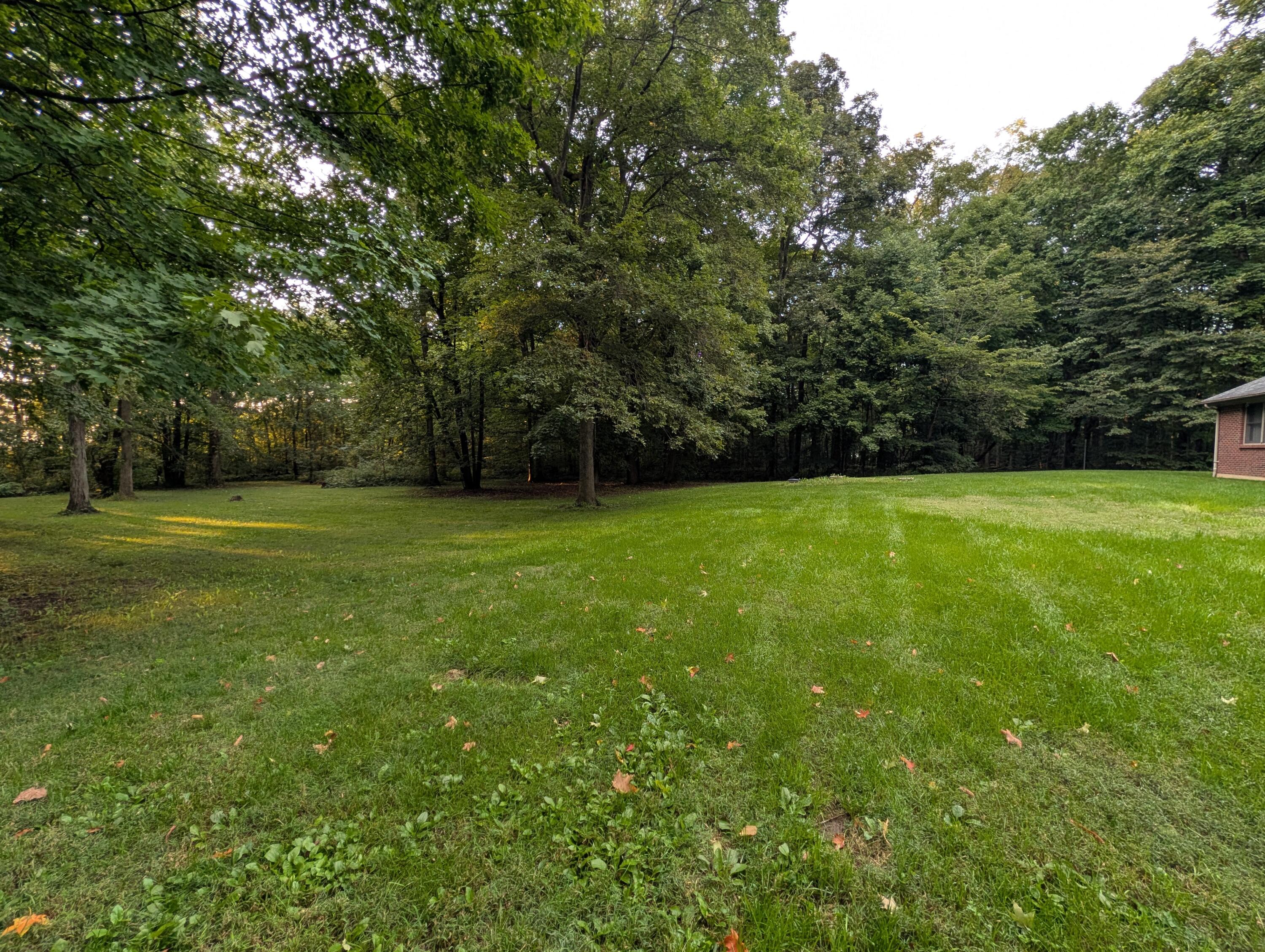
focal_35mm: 12
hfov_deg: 110.5
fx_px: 439
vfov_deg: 94.6
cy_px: 476
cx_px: 632
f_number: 1.7
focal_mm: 2.02
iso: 44
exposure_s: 1/84.7
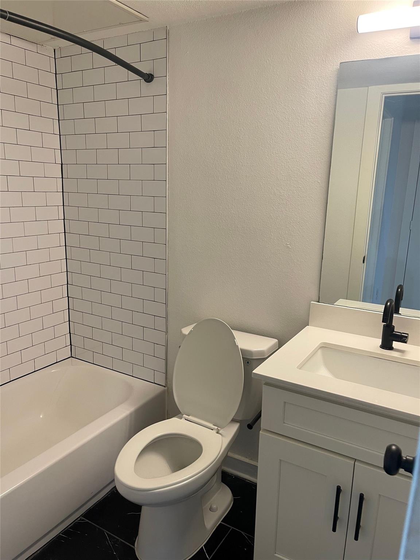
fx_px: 404
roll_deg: -1.8
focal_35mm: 25
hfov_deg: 54.9
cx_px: 210
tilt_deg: -13.4
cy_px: 280
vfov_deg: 69.4
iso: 100
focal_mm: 5.1
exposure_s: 1/60
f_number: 1.6
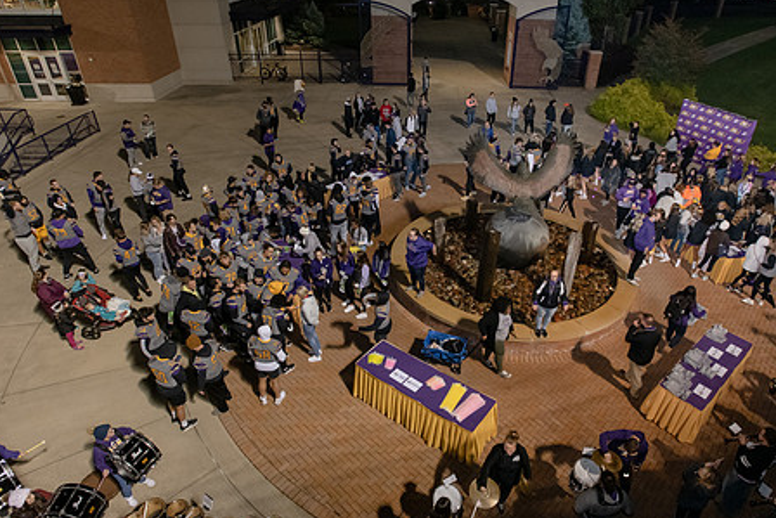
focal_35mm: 22
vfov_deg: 57.3
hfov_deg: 78.4
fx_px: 474
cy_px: 256
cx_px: 423
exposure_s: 1/80
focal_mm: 17
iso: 2500
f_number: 5.6
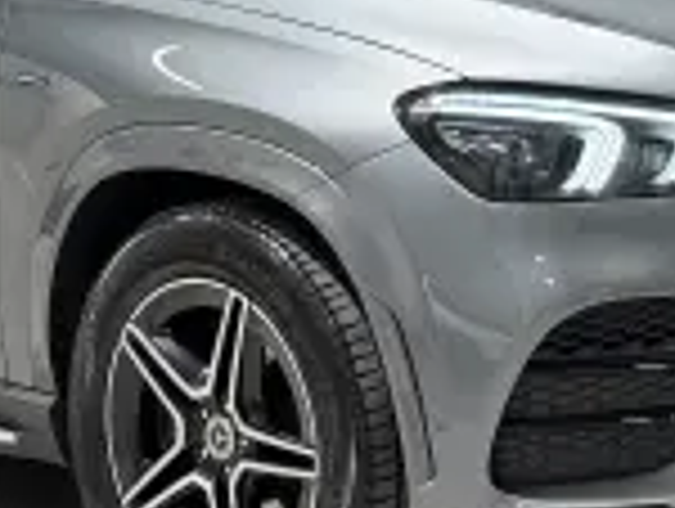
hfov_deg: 17.0
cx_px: 513
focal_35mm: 115
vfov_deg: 12.9
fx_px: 2246
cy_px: 157
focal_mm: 6.76
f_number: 1.78
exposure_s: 1/50
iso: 125
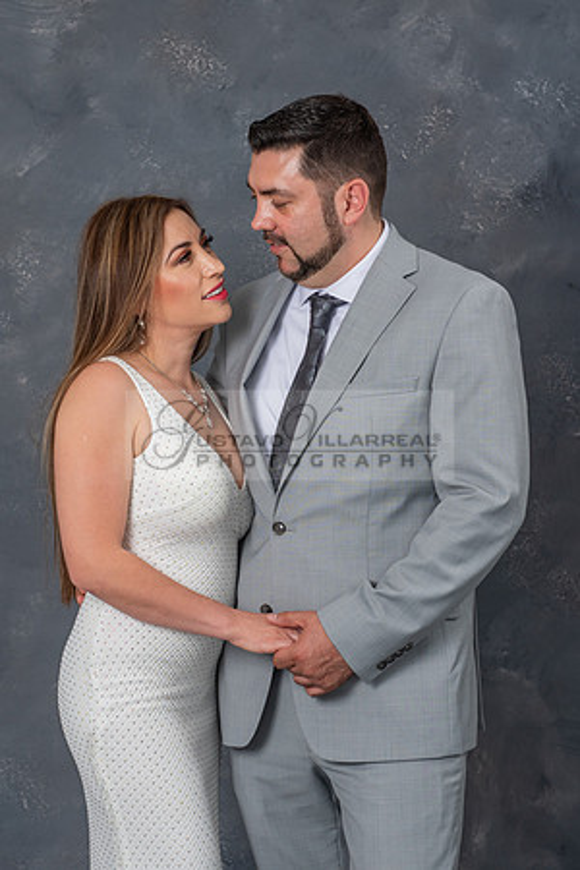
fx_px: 2173
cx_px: 198
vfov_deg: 22.6
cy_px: 435
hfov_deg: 15.2
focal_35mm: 90
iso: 200
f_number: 5.6
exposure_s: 1/160
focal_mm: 60
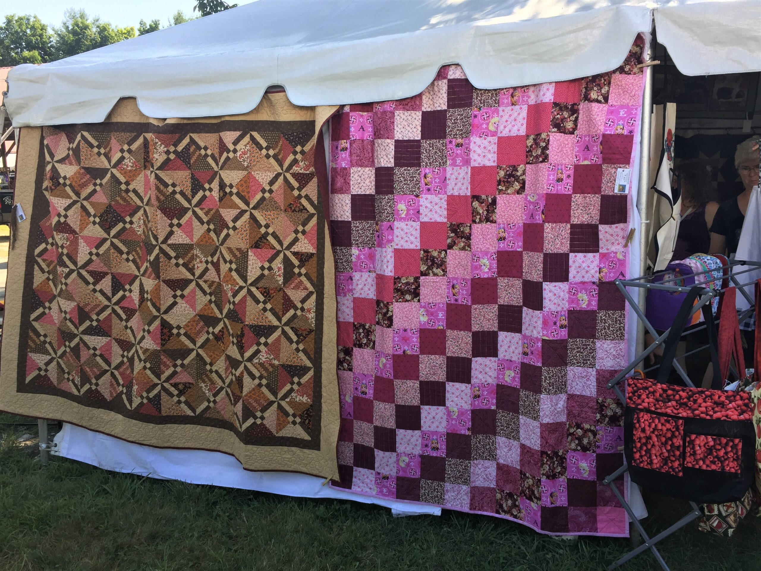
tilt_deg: -10.6
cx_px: 380
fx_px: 638
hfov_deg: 61.7
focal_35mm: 29
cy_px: 286
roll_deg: -1.0
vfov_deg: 48.2
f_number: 2.2
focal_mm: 4.15
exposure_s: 1/439
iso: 32
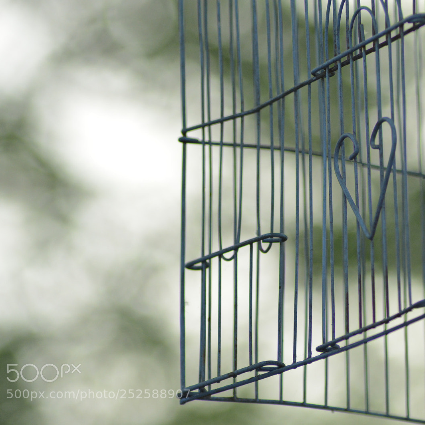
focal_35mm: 345
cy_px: 212
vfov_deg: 5.1
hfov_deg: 5.1
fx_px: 4792
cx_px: 301
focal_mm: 180
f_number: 5.6
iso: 1000
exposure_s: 1/1250
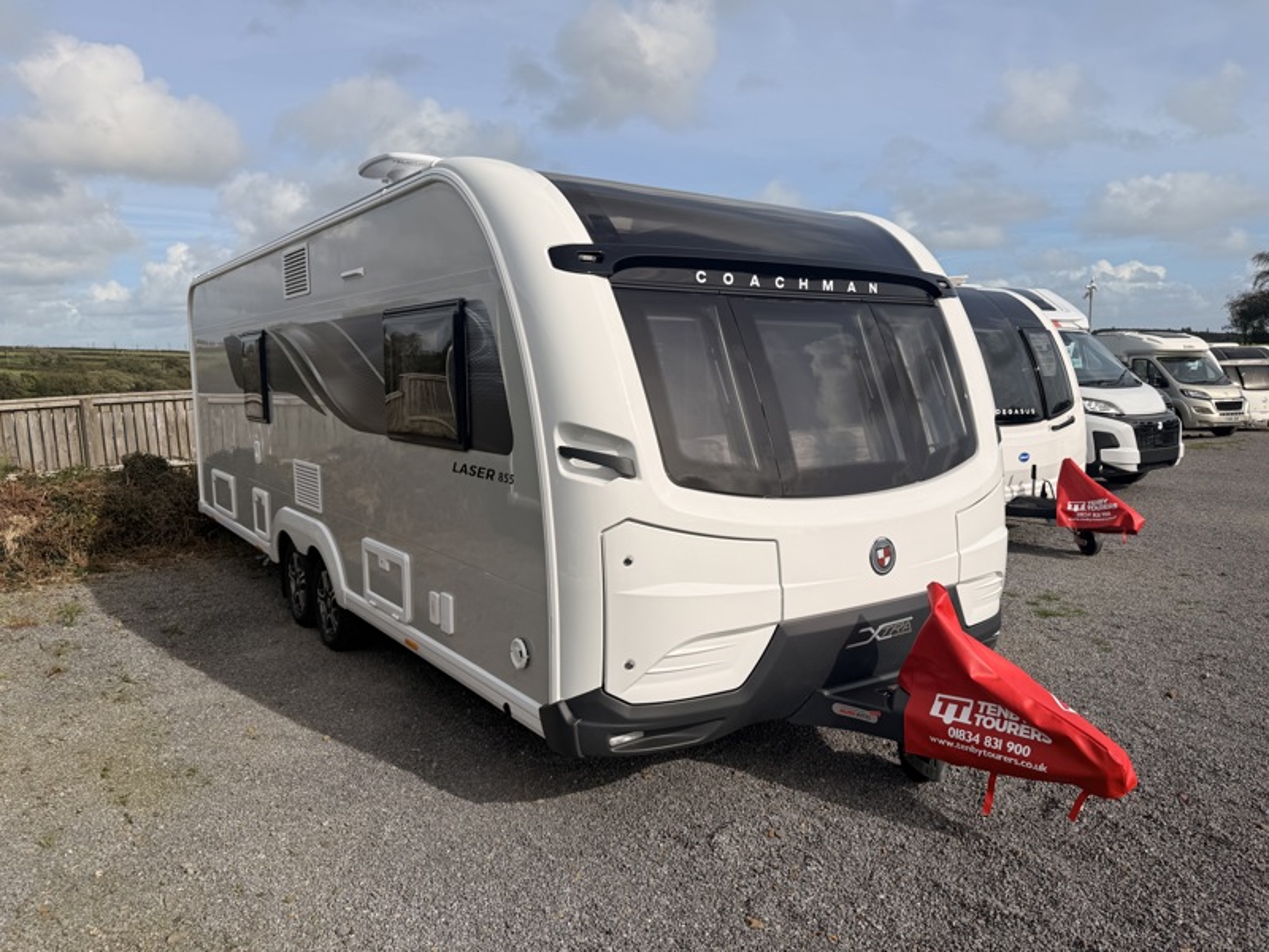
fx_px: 880
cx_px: 634
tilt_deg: -5.4
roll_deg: -4.0
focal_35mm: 24
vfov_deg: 56.8
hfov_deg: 71.6
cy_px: 476
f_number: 1.78
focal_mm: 6.76
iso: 80
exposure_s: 1/8130
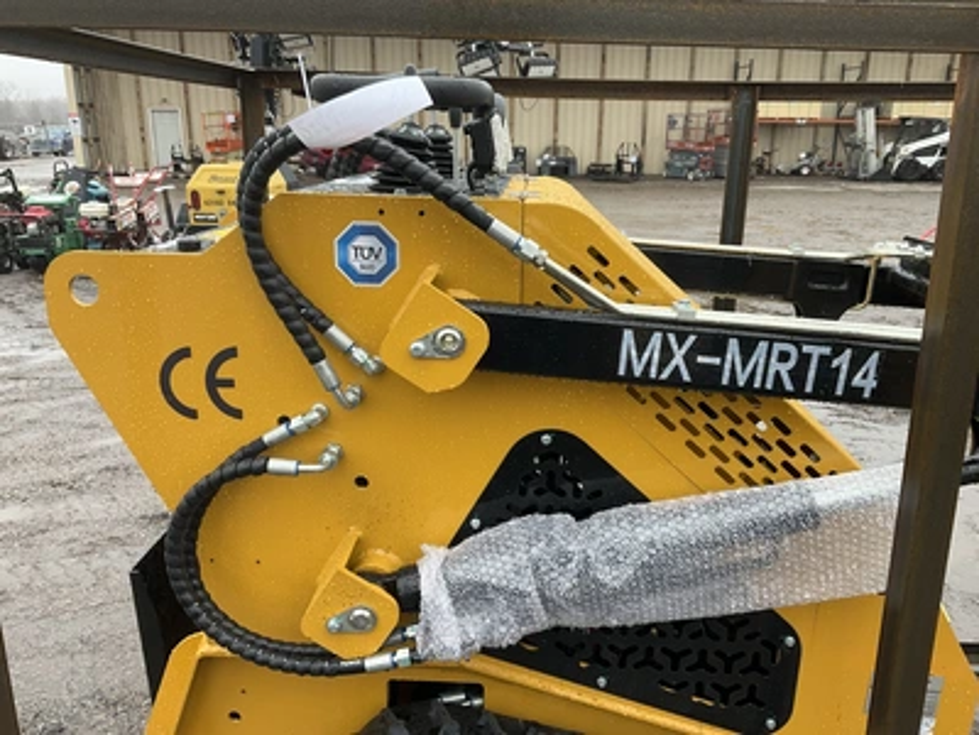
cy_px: 368
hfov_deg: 61.7
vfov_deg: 48.2
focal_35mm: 29
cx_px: 490
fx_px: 820
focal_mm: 3
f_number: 1.8
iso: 25
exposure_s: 1/122
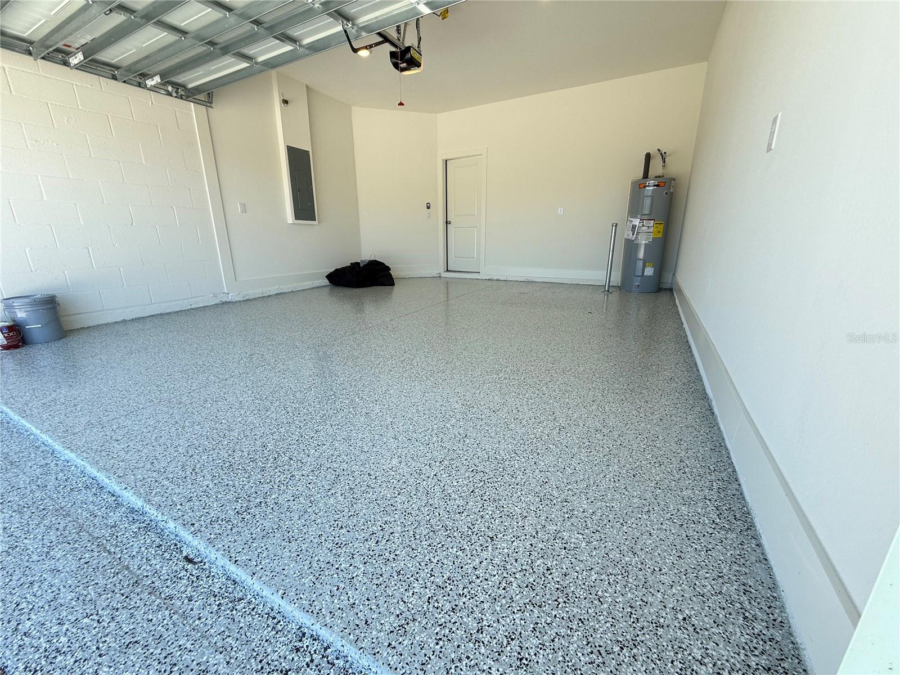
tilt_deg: -15.5
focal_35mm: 14
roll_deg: +0.1
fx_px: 364
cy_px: 338
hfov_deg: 102.1
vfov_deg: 85.7
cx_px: 450
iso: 50
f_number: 2.2
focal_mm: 2.22
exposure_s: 1/242
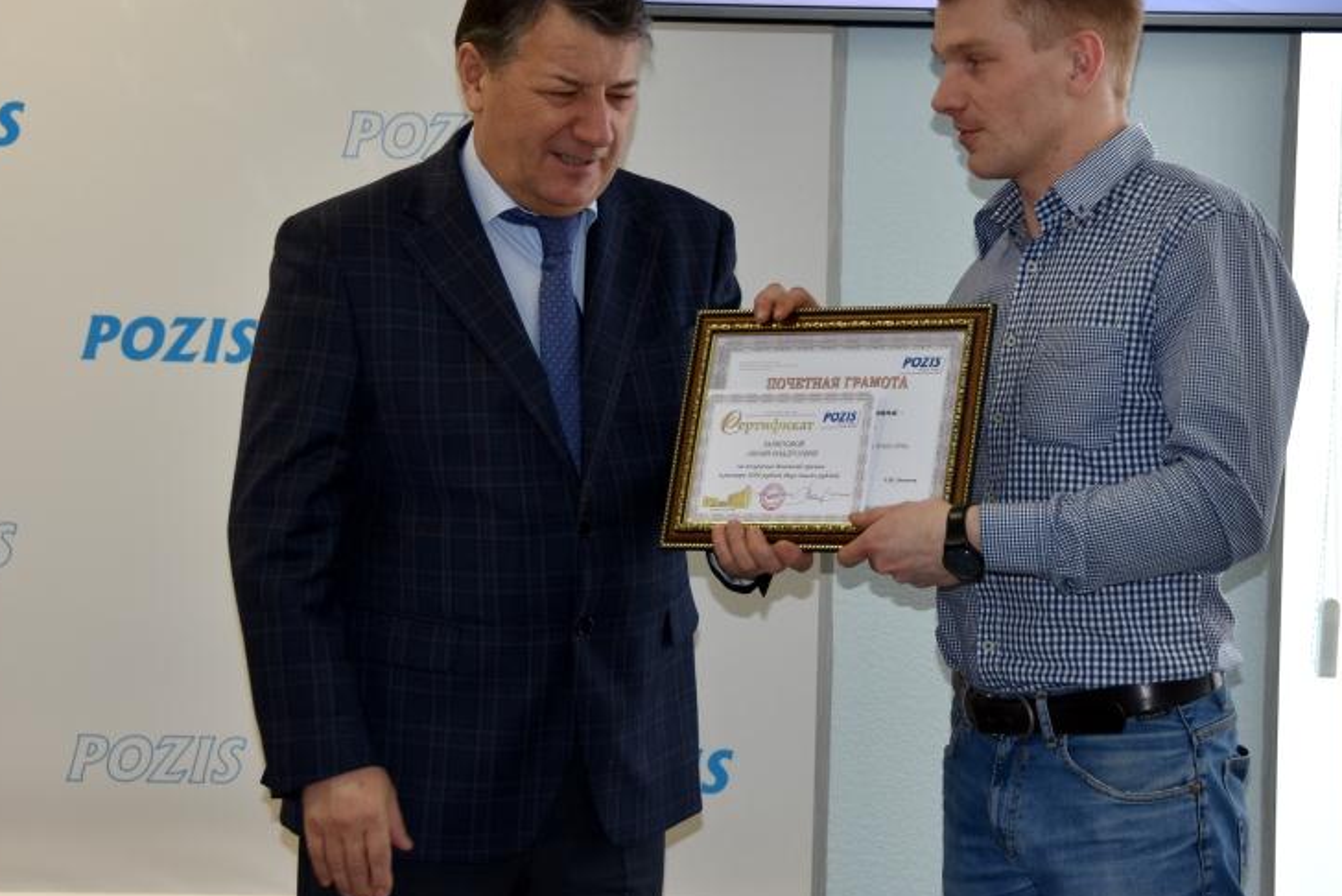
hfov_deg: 21.0
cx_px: 857
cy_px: 386
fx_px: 3617
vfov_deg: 14.1
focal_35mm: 97
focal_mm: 46
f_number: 4.5
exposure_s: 1/125
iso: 280
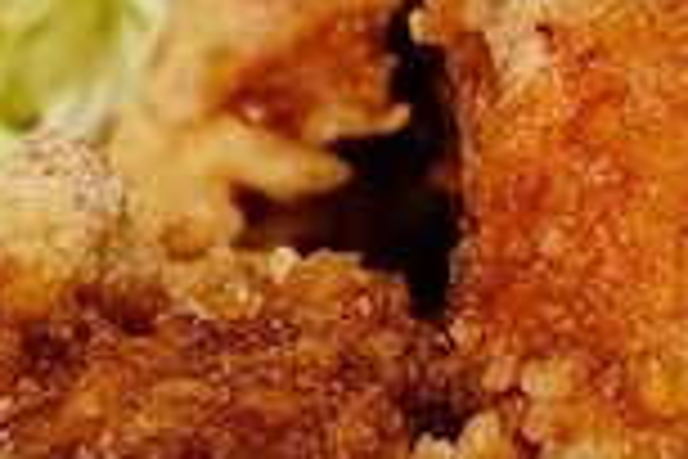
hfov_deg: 11.6
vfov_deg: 7.8
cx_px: 535
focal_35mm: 176
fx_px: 3363
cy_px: 284
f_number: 4
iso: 800
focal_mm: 30
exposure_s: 1/60
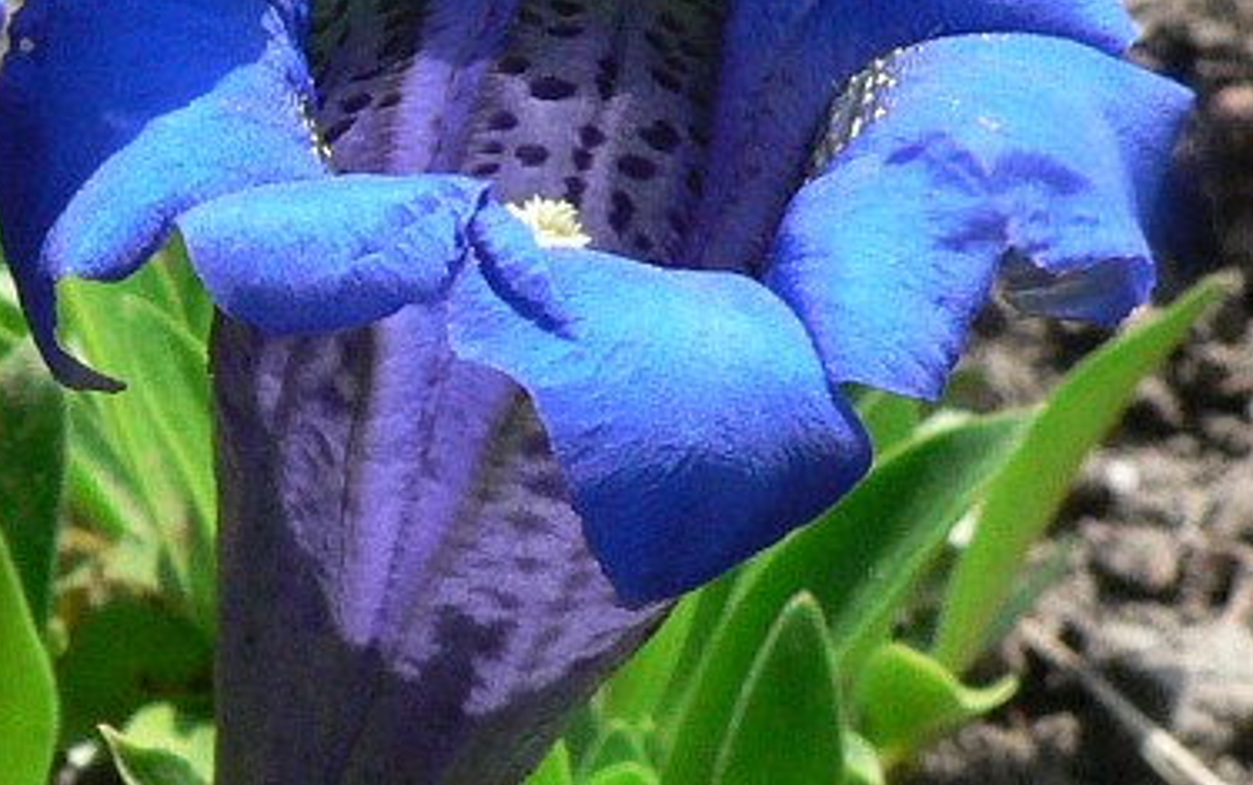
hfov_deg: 16.7
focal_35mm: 122
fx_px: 4169
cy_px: 524
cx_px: -53
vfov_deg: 10.7
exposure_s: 1/500
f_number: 5.6
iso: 200
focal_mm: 6
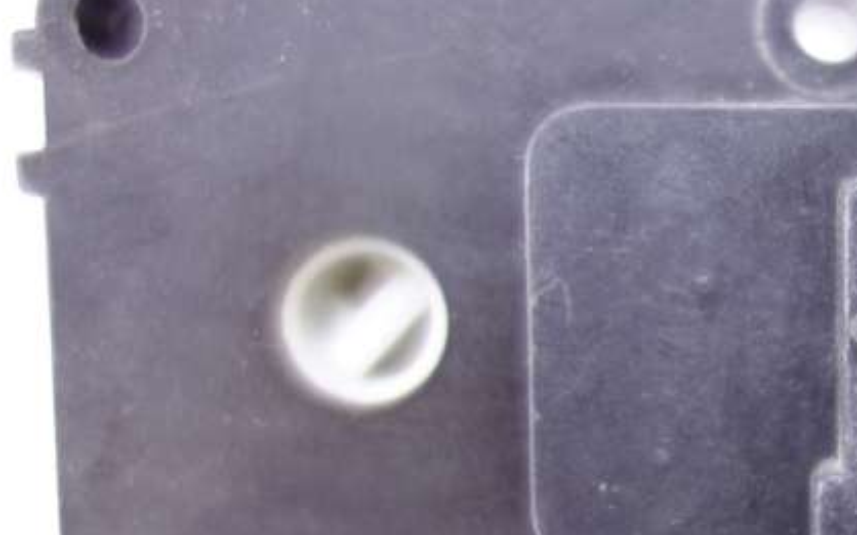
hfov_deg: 34.2
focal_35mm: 56
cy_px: 315
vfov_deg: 23.1
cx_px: 777
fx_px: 1308
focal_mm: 10.4
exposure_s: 1/30
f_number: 1.8
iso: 125
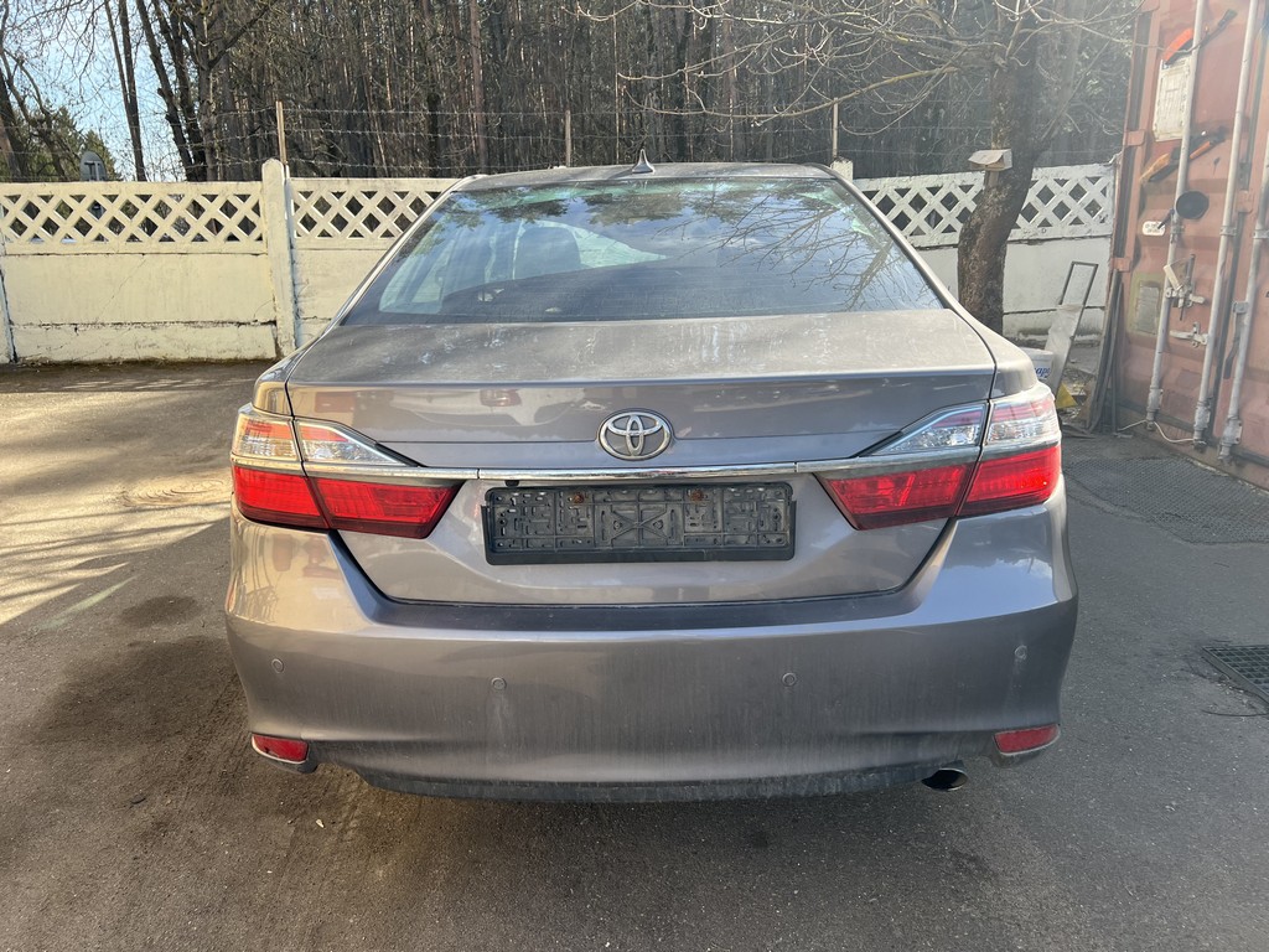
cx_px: 634
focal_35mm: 26
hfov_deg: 67.3
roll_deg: -0.3
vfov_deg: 53.1
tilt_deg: -13.5
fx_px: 953
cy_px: 476
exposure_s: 1/949
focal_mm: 5.7
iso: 50
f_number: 1.5
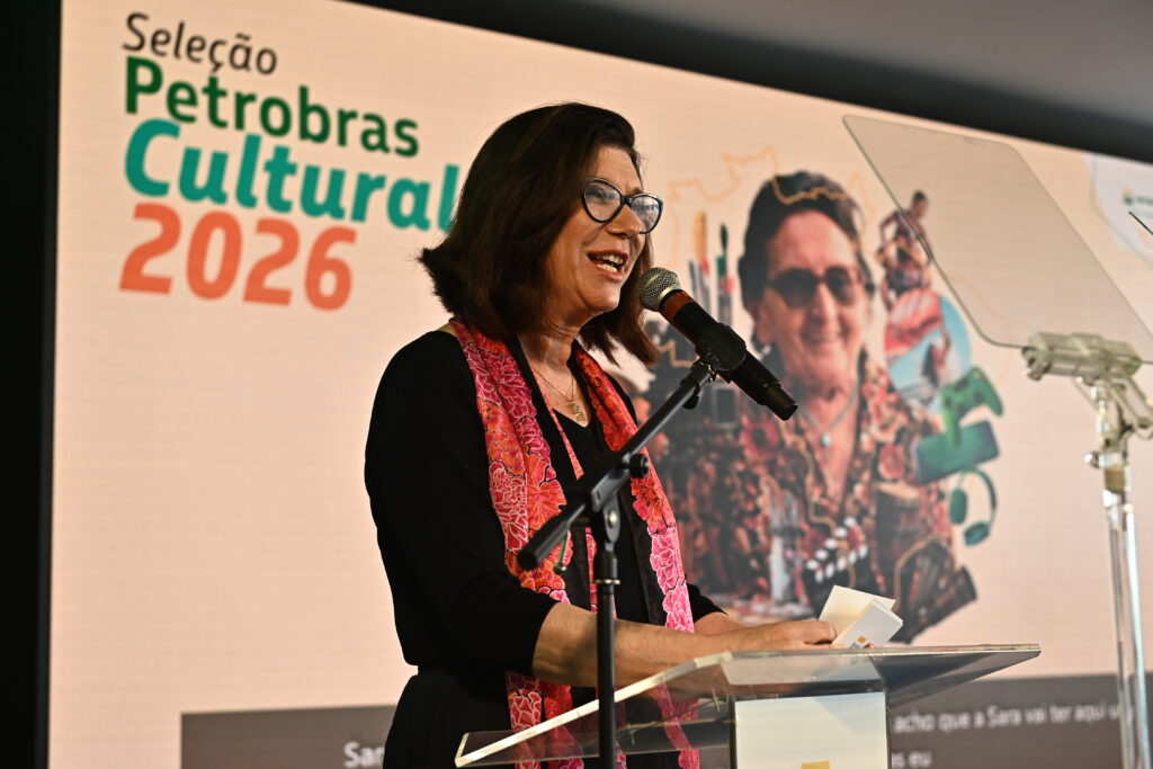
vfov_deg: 22.6
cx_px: 576
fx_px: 1922
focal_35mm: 60
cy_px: 384
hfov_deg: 33.4
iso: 1000
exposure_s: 1/125
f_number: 4.5
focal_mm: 60
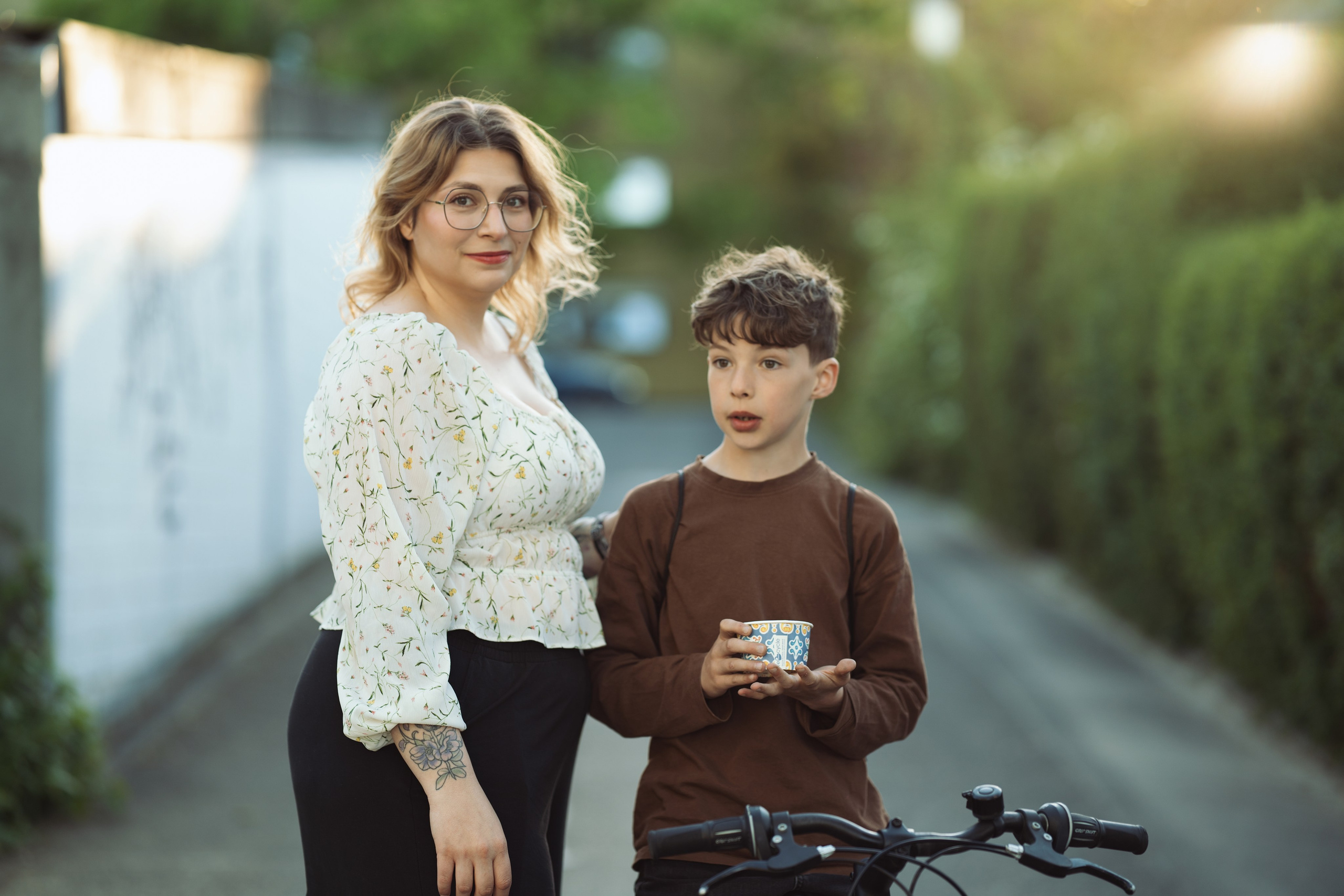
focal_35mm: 85
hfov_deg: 23.9
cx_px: 672
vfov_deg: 16.1
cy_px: 448
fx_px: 3173
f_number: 1.6
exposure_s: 1/320
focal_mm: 85
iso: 80
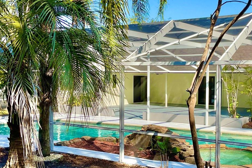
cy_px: 94
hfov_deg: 37.8
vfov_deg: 26.0
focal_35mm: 52
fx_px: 364
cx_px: 166
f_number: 1.8
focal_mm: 3
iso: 16
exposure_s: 1/912
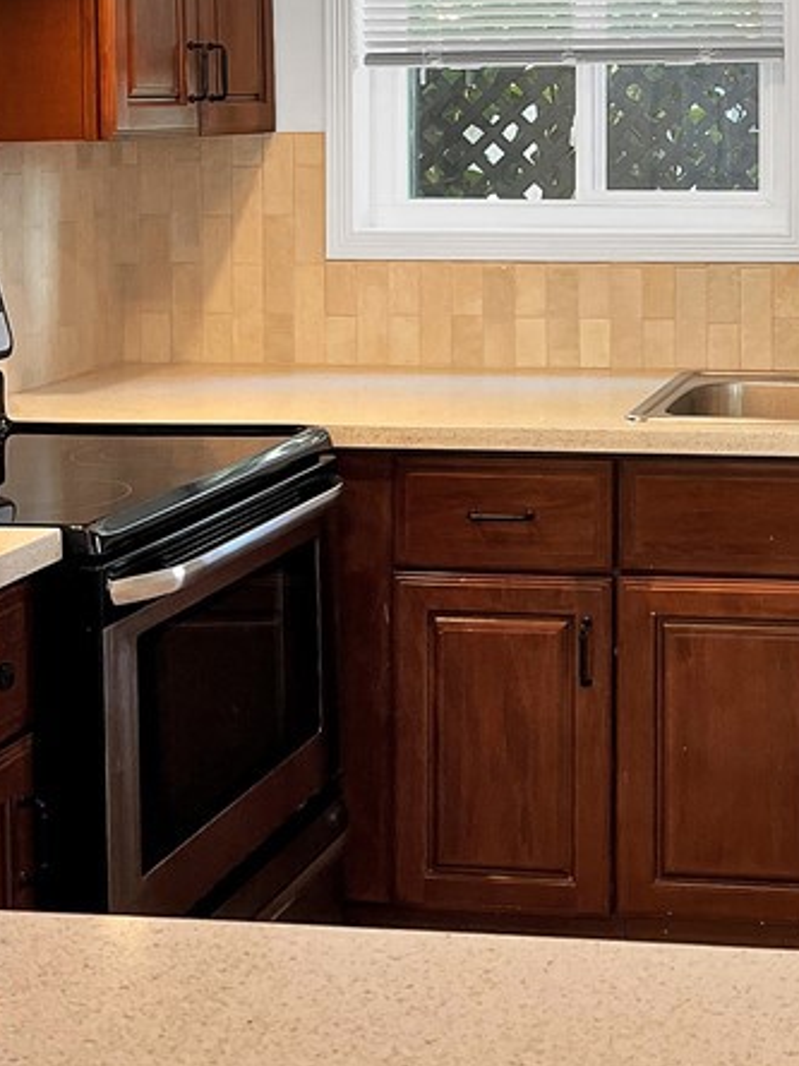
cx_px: 789
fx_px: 1847
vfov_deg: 30.7
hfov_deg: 23.4
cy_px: 94
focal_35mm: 60
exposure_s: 1/120
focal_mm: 5.7
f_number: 1.5
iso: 125
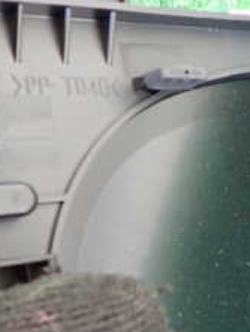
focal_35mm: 81
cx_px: 370
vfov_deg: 24.0
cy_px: 224
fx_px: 778
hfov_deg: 16.7
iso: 800
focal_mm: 5.4
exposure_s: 1/20
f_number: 2.3
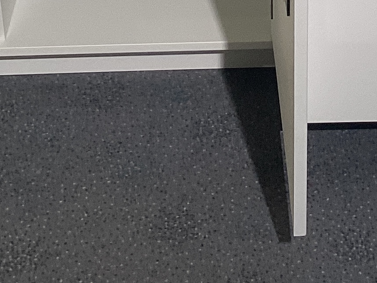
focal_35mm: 118
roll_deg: -0.2
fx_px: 1285
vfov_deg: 12.0
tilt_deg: -27.5
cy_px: -144
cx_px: 309
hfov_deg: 16.5
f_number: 2.4
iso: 50
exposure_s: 1/60
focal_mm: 3.3
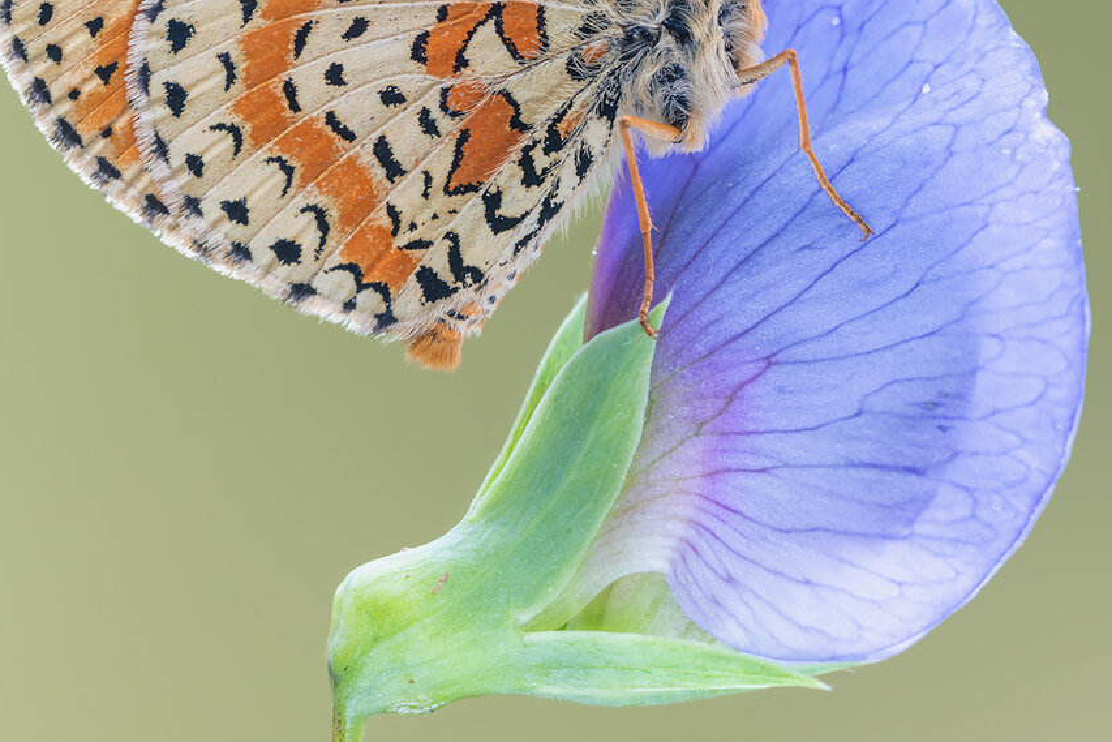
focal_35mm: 318
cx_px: 694
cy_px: 91
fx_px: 9824
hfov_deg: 6.5
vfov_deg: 4.3
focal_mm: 180
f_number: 3.5
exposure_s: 1/3
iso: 80
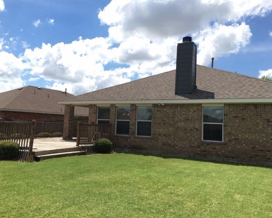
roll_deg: -3.0
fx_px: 250
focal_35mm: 31
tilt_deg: +4.0
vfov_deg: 47.2
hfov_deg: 57.1
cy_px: 107
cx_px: 127
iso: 25
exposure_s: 1/1326
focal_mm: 4.15
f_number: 2.2
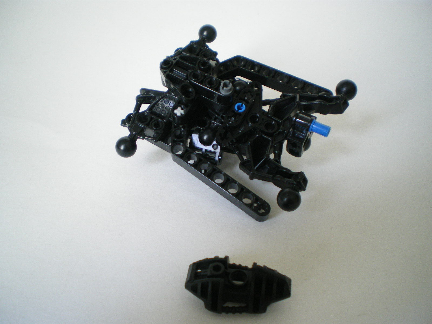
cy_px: 162
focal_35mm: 36
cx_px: 216
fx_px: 449
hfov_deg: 51.4
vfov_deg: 39.7
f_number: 3.1
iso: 200
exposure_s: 1/50
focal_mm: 6.3
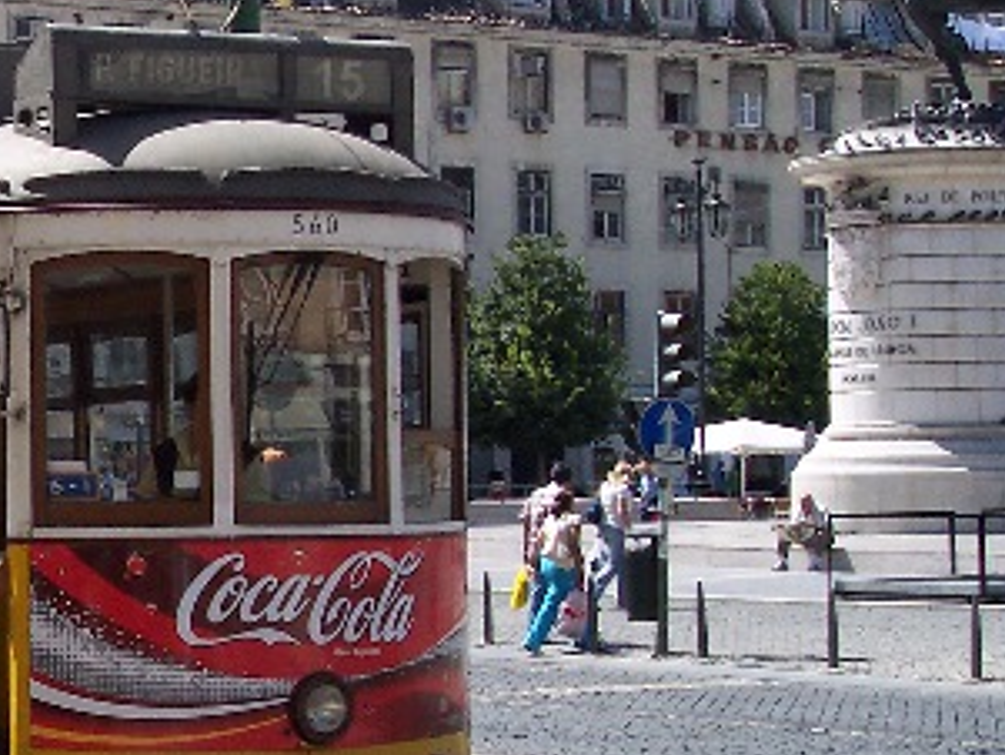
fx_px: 2933
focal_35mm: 101
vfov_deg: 14.7
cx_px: -324
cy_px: 394
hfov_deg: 18.1
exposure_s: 1/500
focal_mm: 8
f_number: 4.8
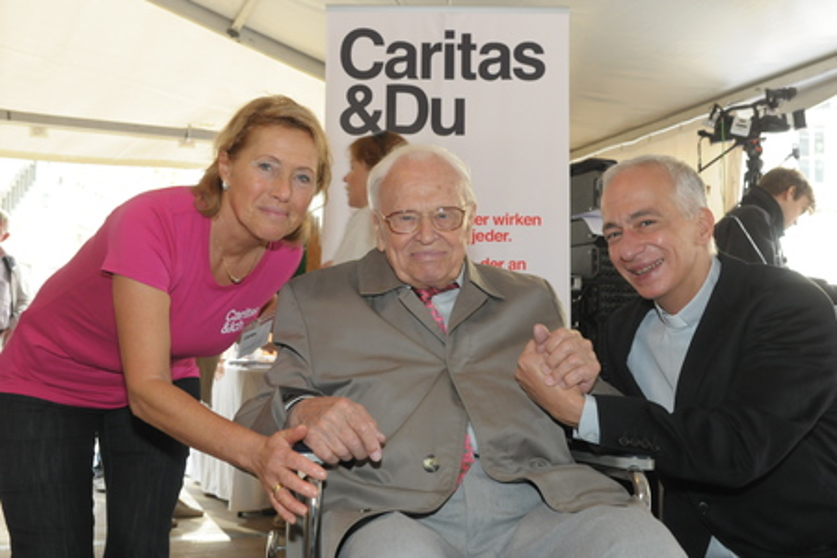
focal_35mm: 42
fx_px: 976
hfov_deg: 46.4
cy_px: 279
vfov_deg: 31.9
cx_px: 418
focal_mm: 28
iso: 800
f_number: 7.1
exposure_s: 1/60
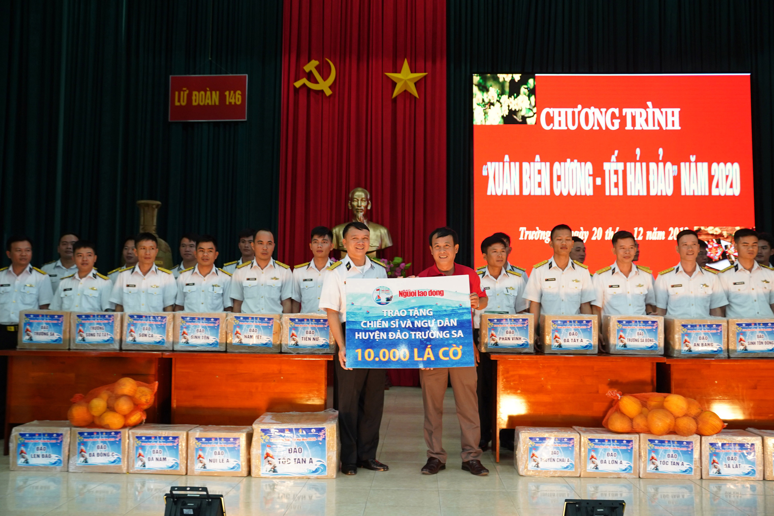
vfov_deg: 40.0
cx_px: 387
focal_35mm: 33
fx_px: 709
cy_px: 258
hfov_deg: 57.2
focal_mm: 22
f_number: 2.8
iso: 800
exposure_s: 1/60
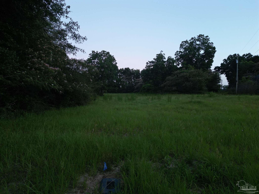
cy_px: 97
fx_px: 180
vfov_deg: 56.8
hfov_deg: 71.6
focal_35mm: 24
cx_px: 130
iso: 110
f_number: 1.7
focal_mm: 6.72
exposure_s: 1/15
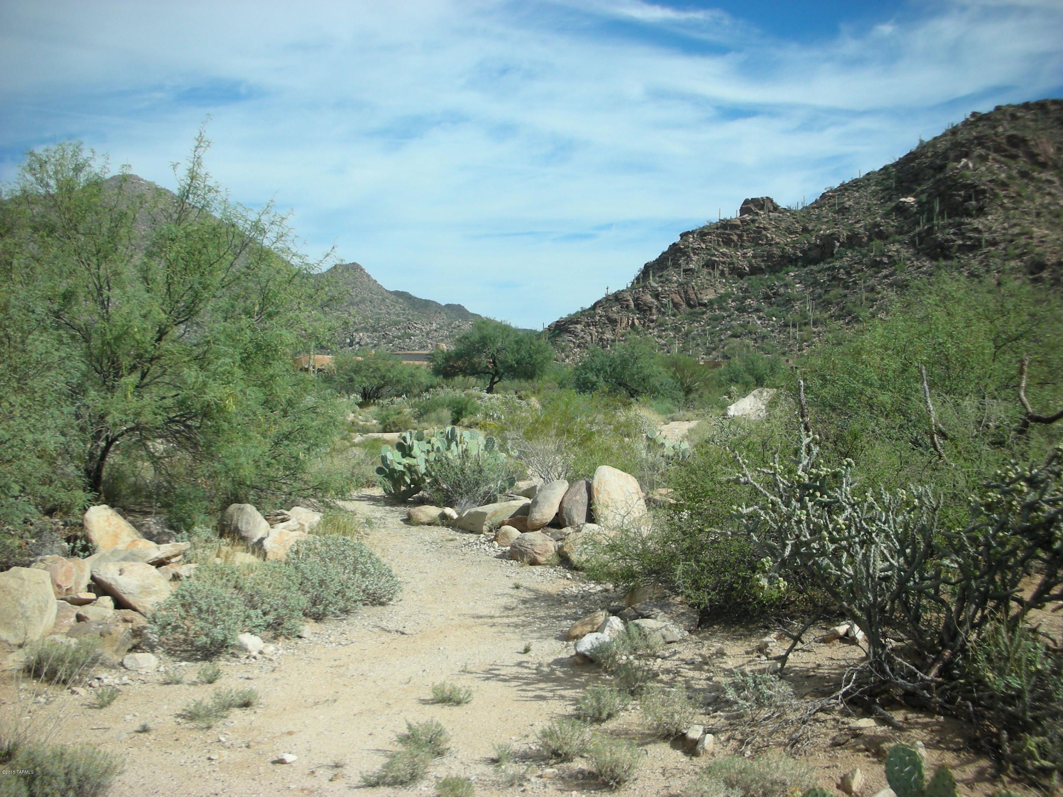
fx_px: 1075
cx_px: 532
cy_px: 398
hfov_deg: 52.6
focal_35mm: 35
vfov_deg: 40.7
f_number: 8.5
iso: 50
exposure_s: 1/120
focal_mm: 5.8
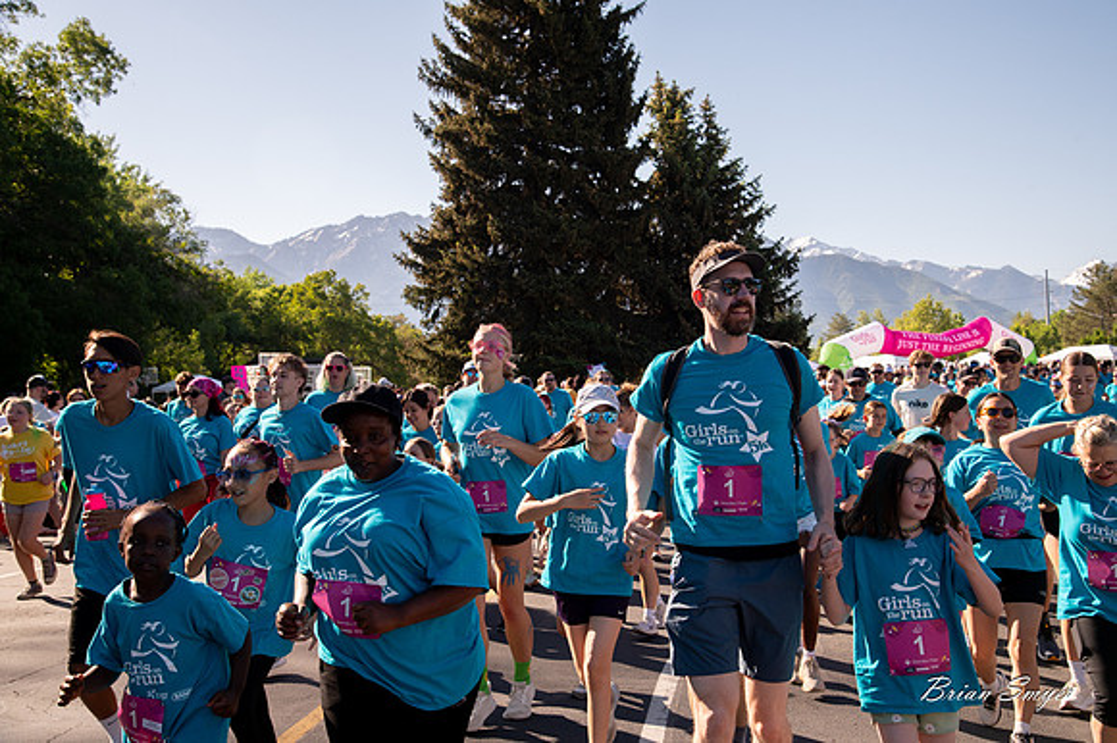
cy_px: 372
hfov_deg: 41.1
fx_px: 1488
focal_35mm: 48
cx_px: 558
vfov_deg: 28.0
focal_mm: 48
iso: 800
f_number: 8
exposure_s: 1/1000
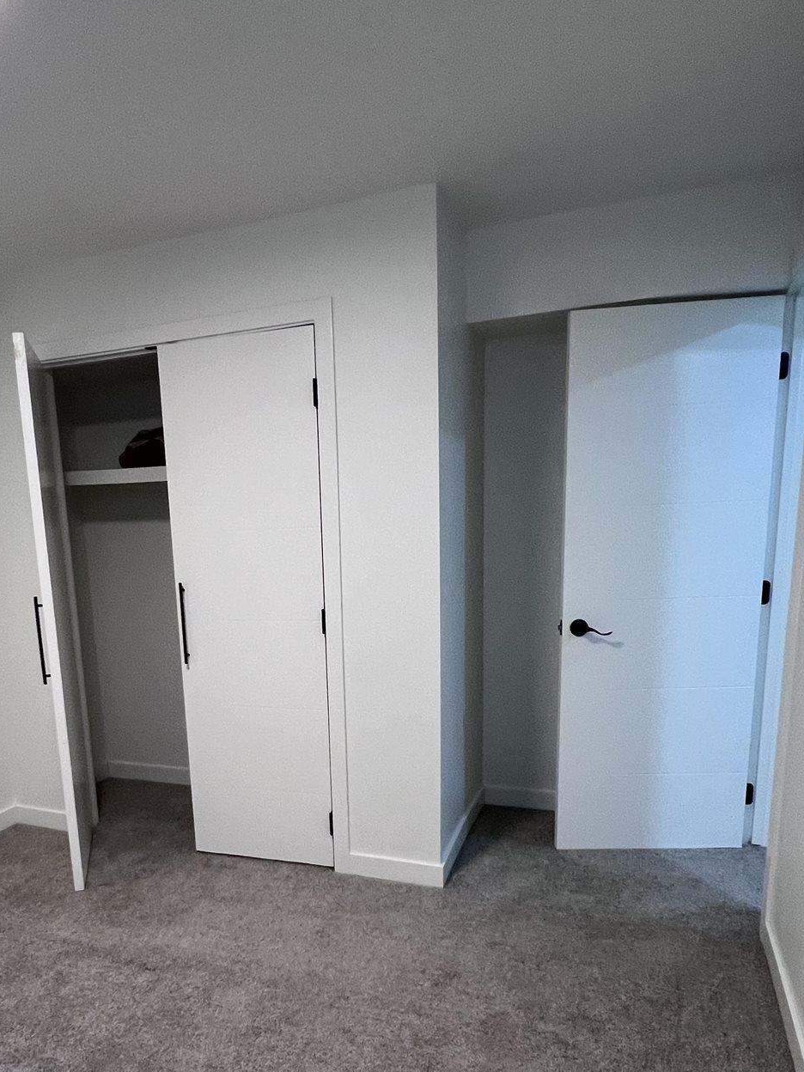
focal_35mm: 24
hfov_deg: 55.9
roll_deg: +3.0
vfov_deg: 70.0
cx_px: 283
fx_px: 743
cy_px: 693
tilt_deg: -12.1
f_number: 1.8
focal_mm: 1.57
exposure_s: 1/60
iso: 200
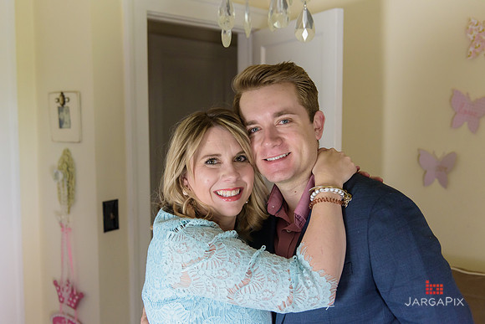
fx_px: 566
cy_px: 162
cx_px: 242
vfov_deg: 31.9
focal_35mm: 42
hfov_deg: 46.4
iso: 1600
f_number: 3.2
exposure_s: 1/250
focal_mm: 42
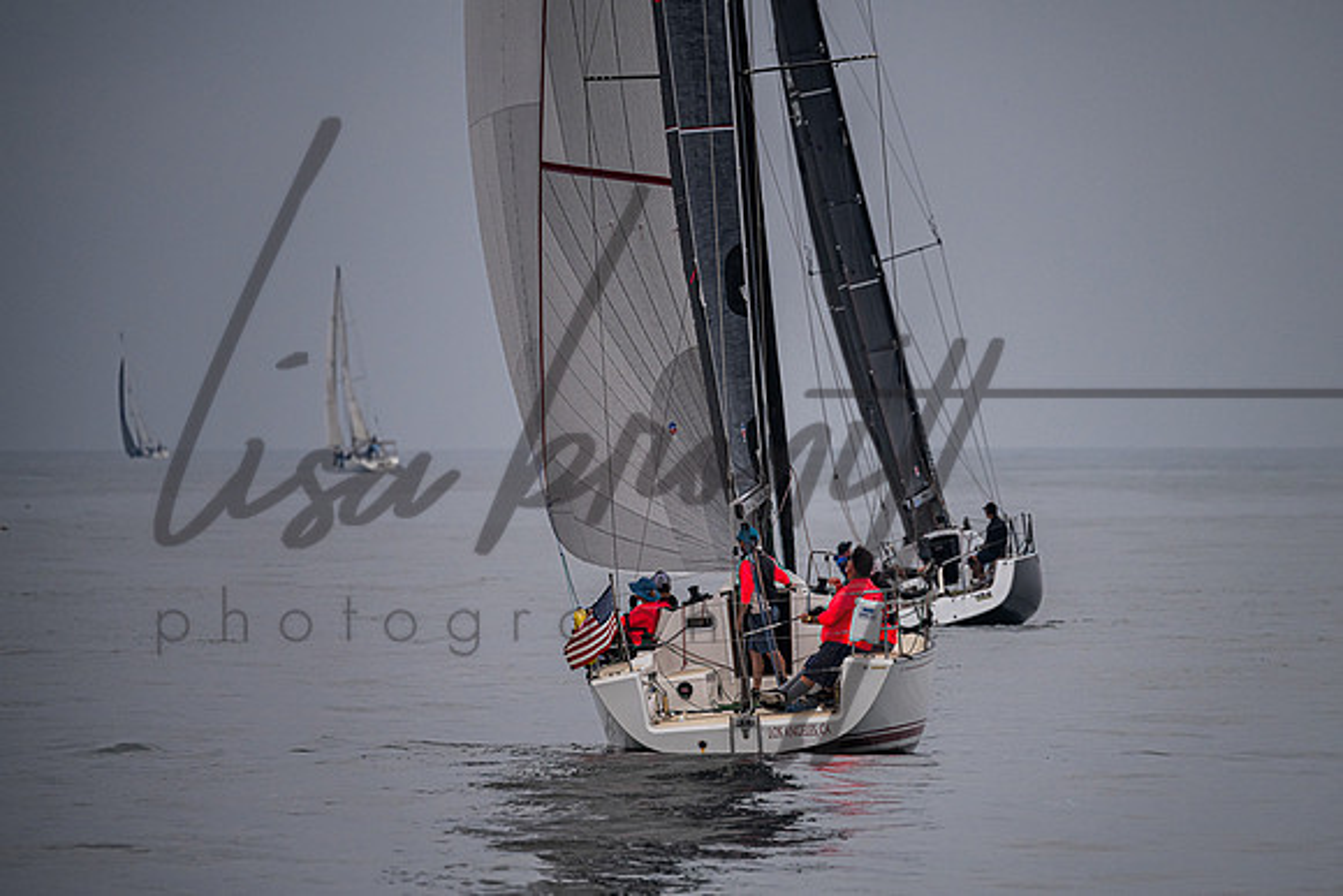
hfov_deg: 4.3
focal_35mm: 479
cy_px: 506
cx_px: 800
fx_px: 17880
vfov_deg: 2.9
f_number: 5.6
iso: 400
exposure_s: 1/5000
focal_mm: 400
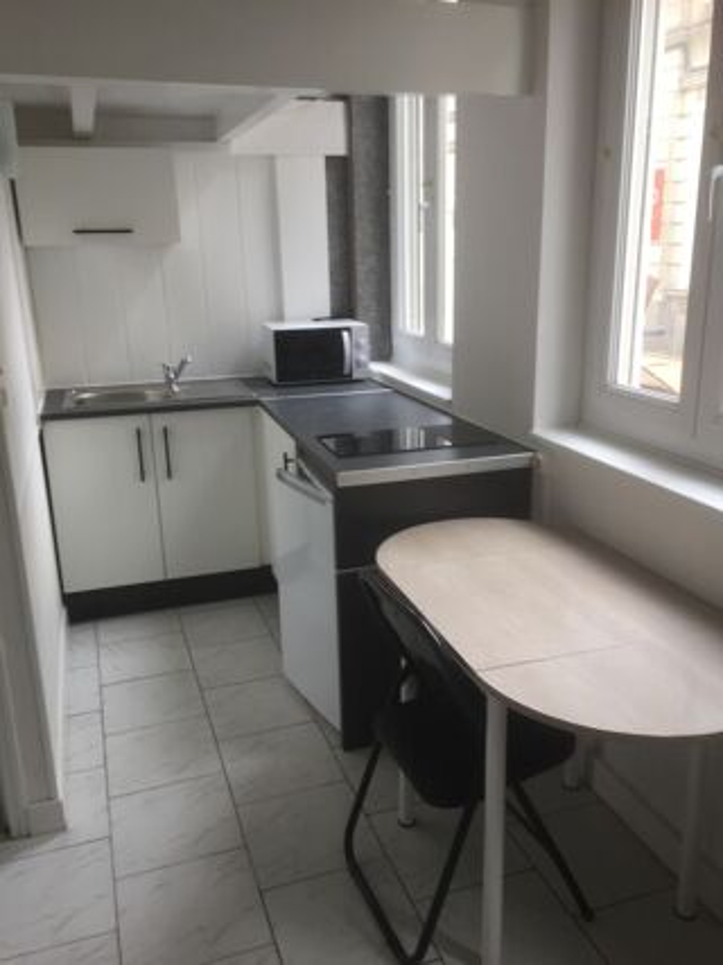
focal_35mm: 29
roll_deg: +1.1
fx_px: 808
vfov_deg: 61.7
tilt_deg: -14.9
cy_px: 482
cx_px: 362
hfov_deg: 48.2
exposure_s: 1/50
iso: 32
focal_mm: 4.15
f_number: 2.2
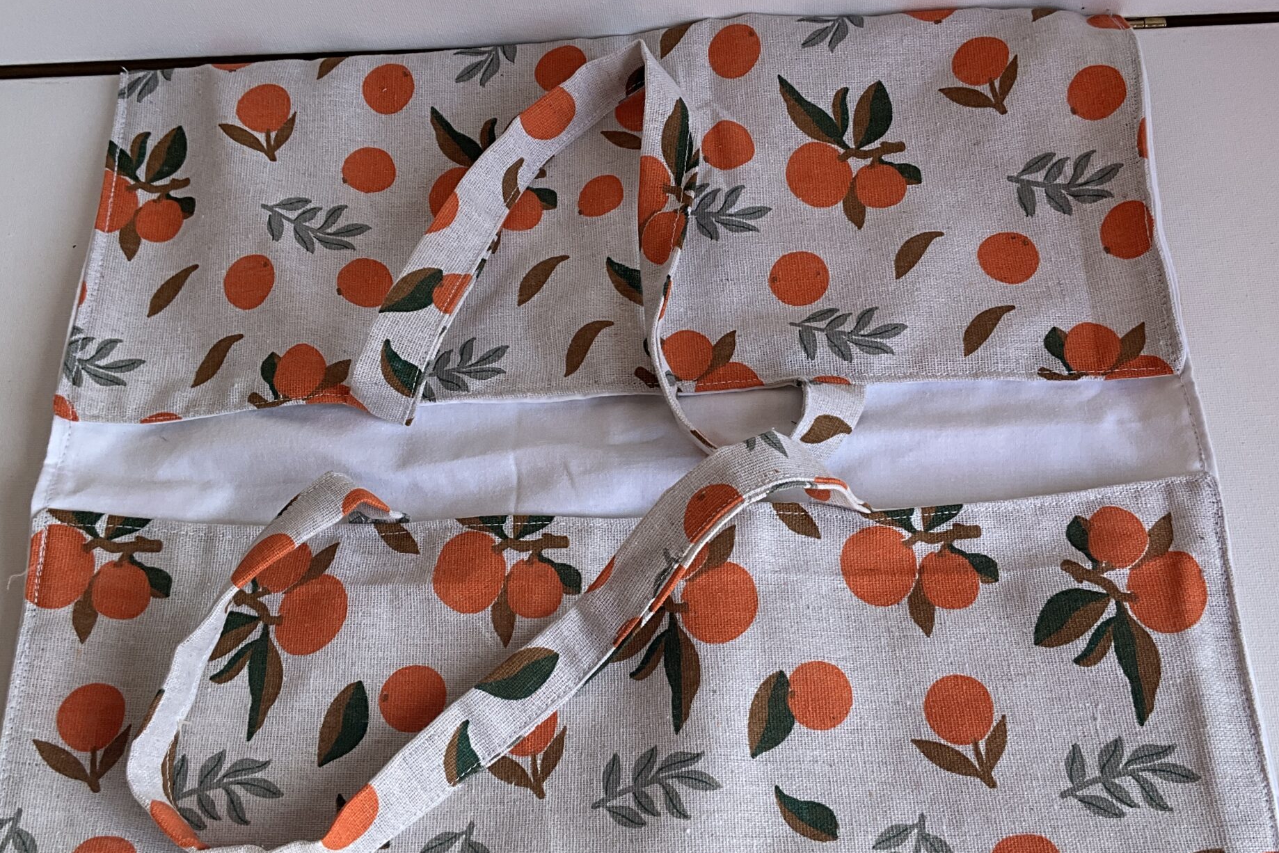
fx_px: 1492
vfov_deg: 31.9
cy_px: 426
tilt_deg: -63.5
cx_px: 646
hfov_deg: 46.4
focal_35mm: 42
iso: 25
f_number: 1.8
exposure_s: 1/391
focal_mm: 3
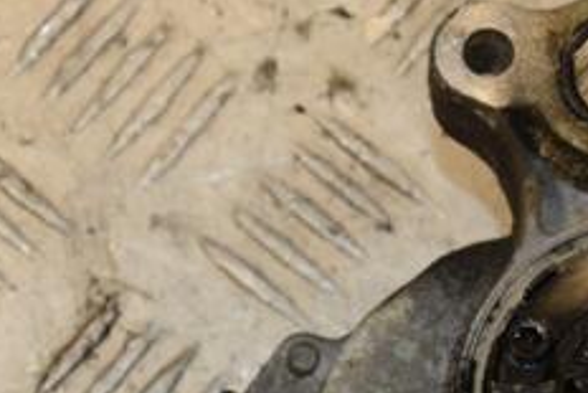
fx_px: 3171
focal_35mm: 194
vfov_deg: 7.1
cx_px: 421
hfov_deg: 10.6
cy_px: 421
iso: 800
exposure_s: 1/200
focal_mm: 50
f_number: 8
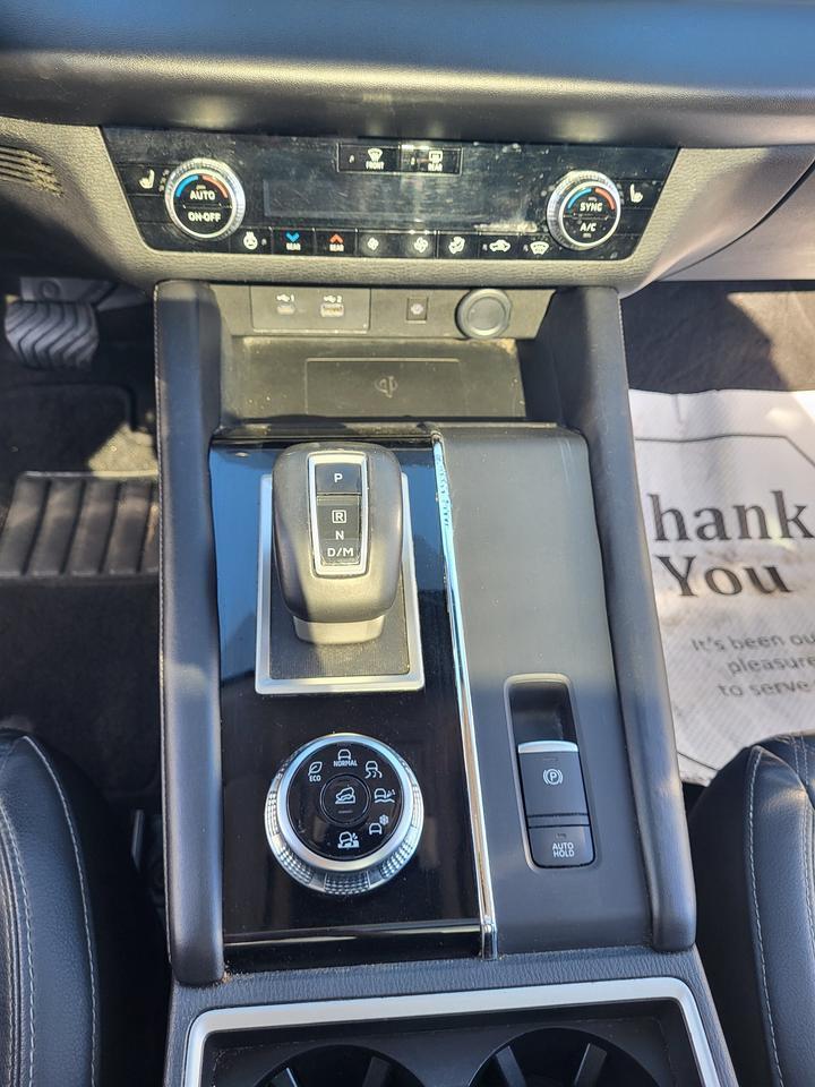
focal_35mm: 26
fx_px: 816
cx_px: 408
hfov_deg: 53.1
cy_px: 544
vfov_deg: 67.3
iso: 50
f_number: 1.8
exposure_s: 1/120
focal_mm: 5.4
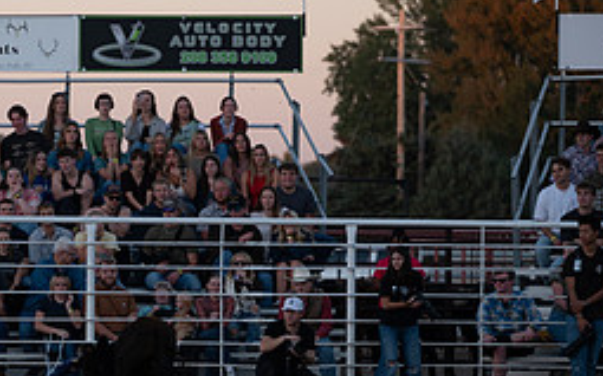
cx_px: 17
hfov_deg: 7.2
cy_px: 343
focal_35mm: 290
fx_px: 4763
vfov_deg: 4.5
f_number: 3.2
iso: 500
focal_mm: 125
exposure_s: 1/800
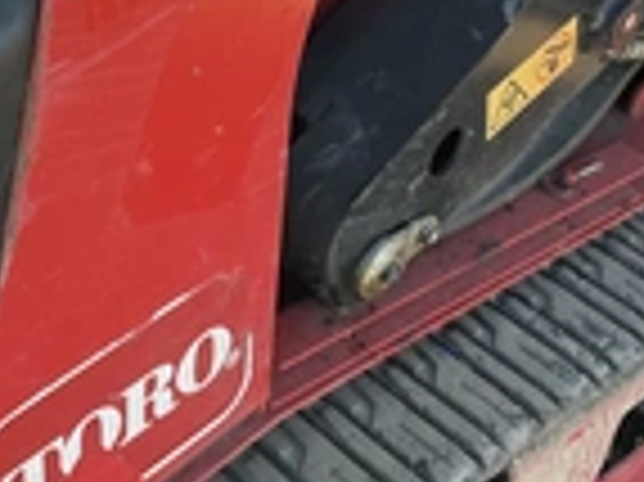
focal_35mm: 81
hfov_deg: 23.7
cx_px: 117
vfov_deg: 17.9
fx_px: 1506
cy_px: 41
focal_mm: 3
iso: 20
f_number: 1.8
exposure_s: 1/123
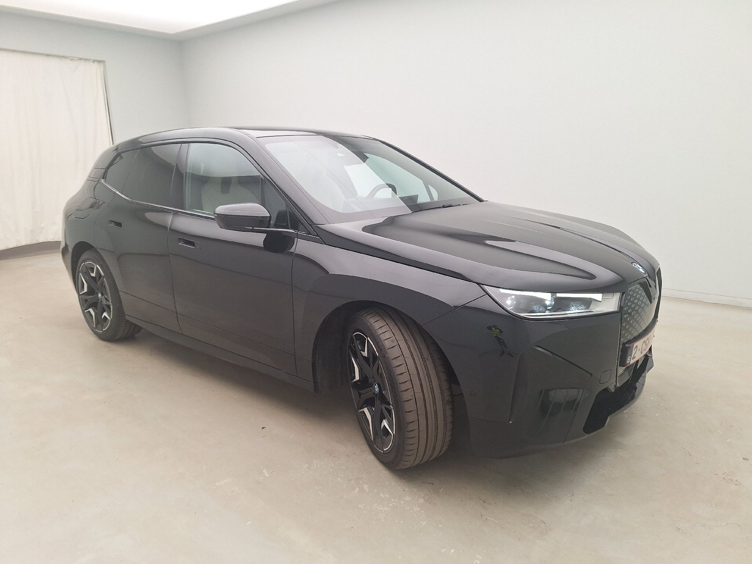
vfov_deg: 58.9
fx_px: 500
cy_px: 282
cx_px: 376
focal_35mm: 23
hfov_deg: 73.9
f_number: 1.8
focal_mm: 5.54
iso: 50
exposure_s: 1/100
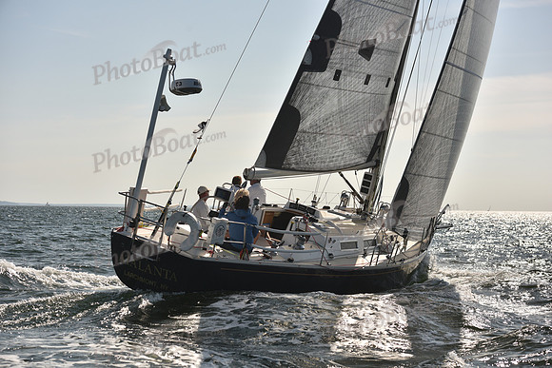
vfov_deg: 19.5
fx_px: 1074
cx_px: 276
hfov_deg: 28.8
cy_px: 184
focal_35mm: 70
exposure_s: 1/1250
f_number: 5
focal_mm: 70
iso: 250
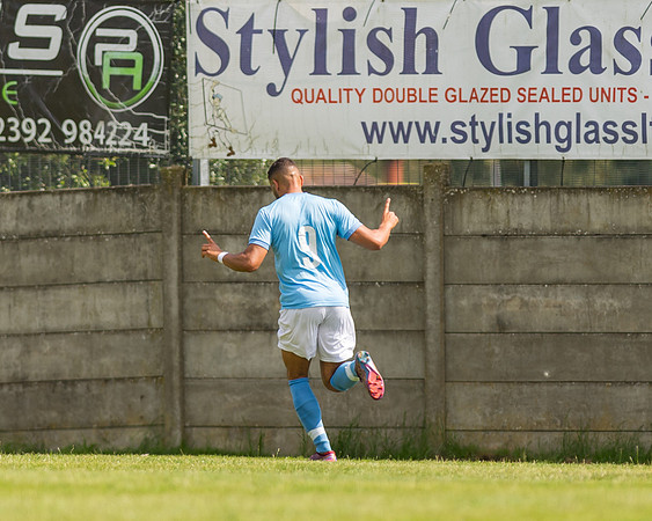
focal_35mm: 806
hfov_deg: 2.4
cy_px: 307
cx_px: 331
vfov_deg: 1.9
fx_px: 15554
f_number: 2.8
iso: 100
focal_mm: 300
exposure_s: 1/2000
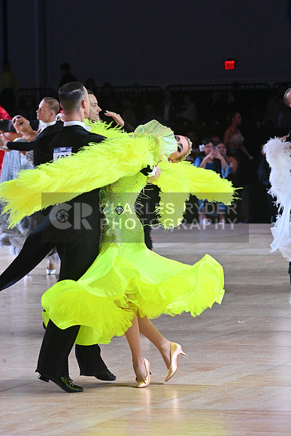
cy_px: 218
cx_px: 146
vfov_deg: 10.3
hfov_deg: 6.9
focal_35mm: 200
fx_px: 2423
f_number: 10
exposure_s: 1/400
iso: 5000
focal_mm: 200
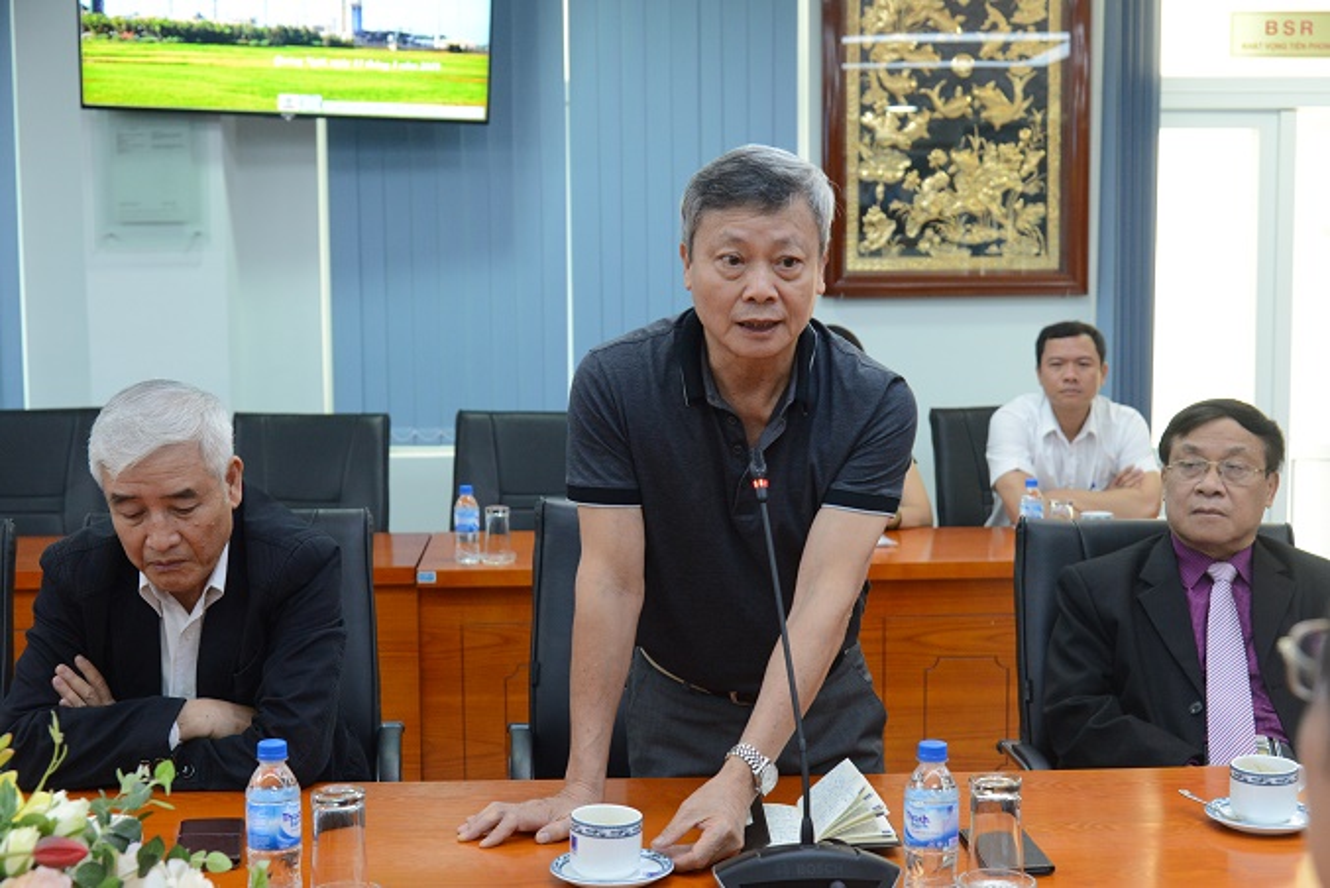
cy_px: 444
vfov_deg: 27.0
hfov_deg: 39.6
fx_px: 1848
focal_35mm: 50
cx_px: 665
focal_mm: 50
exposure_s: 1/125
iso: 3200
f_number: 5.6
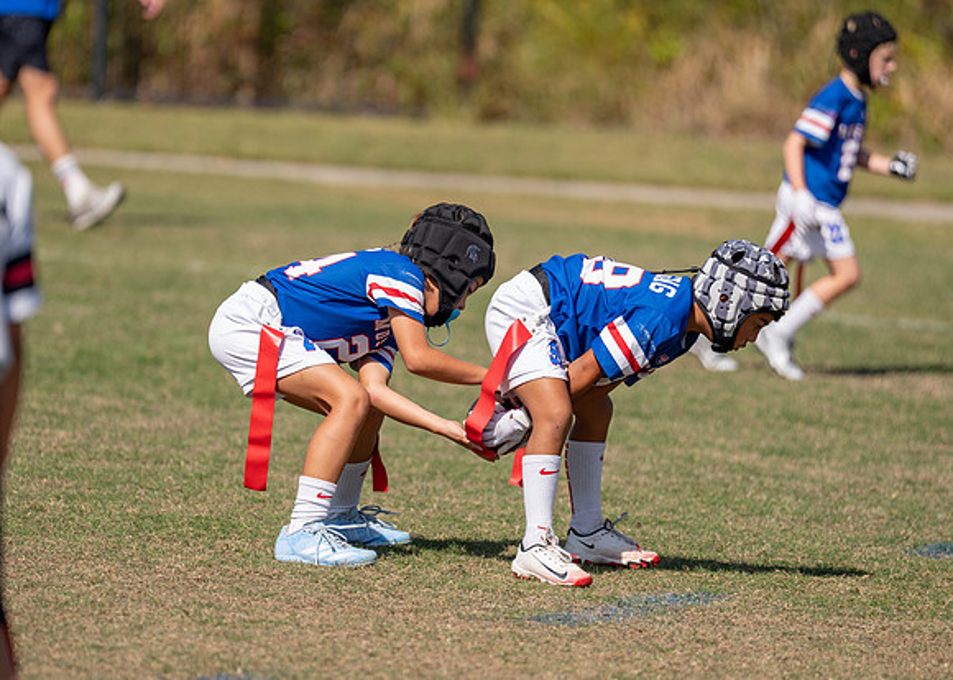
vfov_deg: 4.8
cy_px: 337
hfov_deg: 6.8
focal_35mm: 297
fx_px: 8034
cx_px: 383
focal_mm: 200
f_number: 2.8
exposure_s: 1/1600
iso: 100
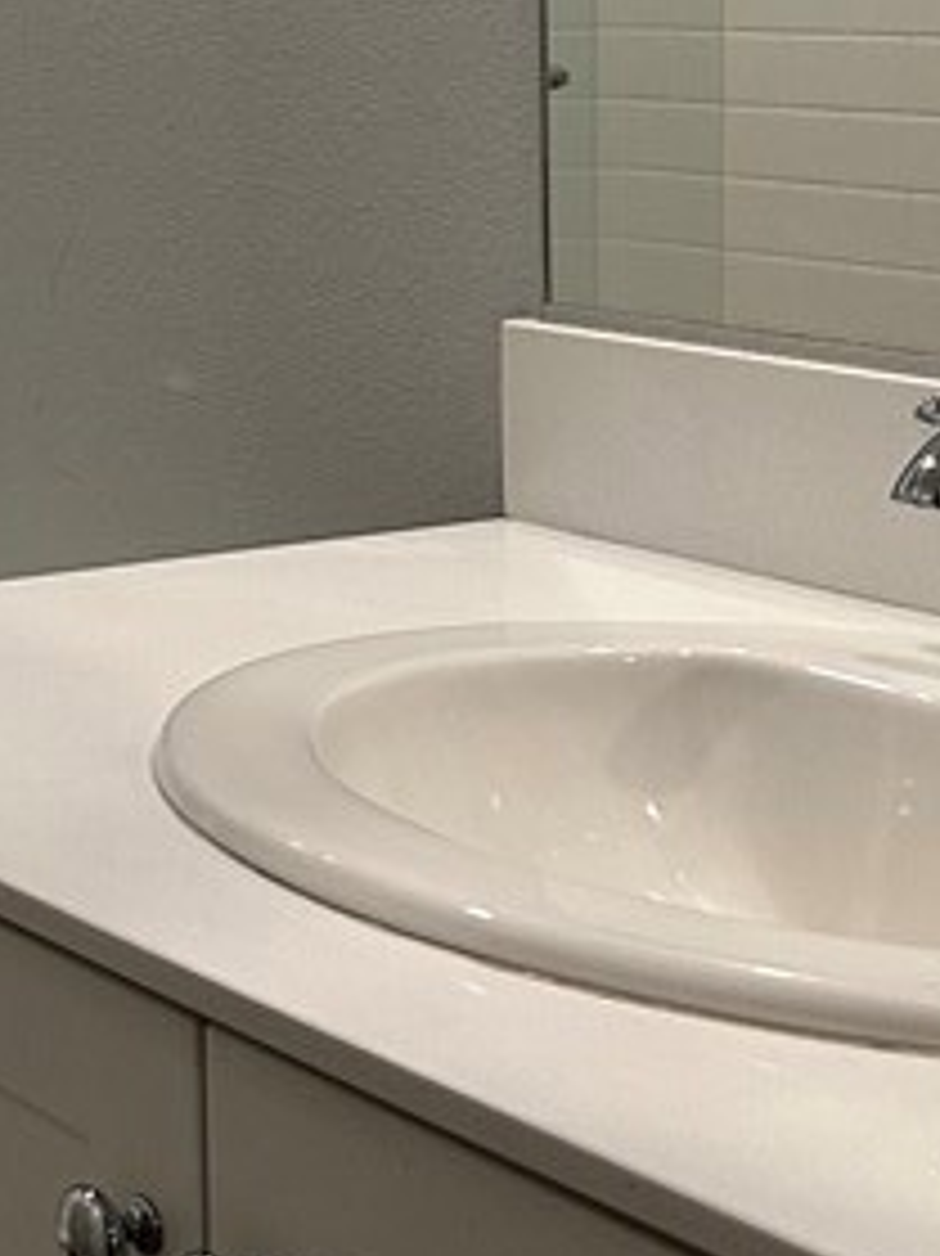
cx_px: -666
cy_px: 131
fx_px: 3189
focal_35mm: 88
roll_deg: +1.5
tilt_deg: -4.2
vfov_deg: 21.8
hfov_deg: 14.9
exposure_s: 1/120
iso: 200
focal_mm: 6.86
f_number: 1.78
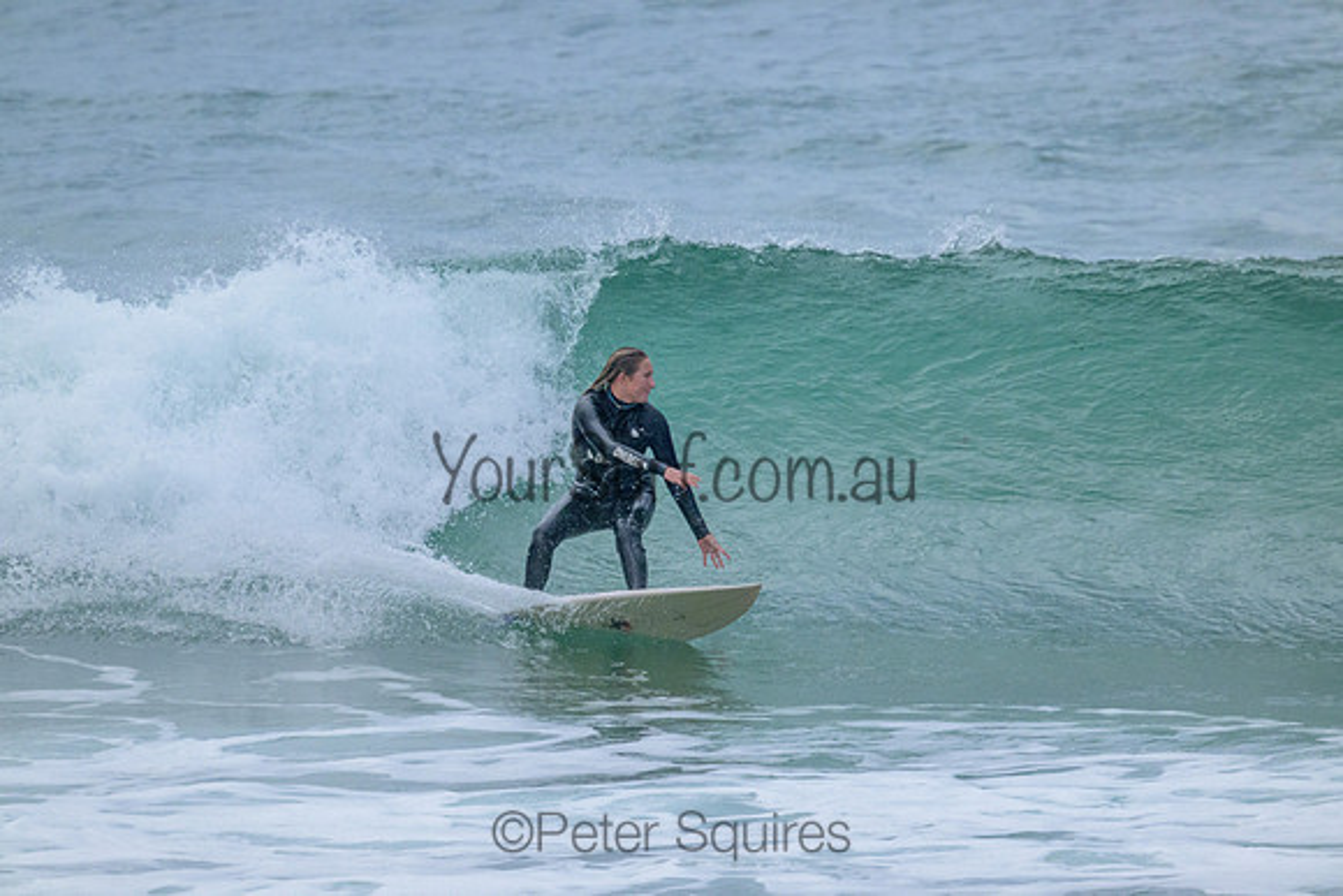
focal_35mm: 800
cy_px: 448
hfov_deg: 2.6
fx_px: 29850
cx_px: 672
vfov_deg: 1.7
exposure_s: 1/1600
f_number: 11
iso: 3600
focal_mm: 800
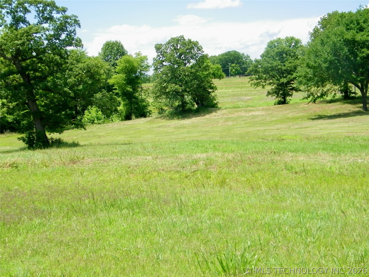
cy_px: 138
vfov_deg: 25.7
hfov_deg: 33.8
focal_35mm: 57
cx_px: 184
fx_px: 608
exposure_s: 1/200
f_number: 8.2
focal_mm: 10.1
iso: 100
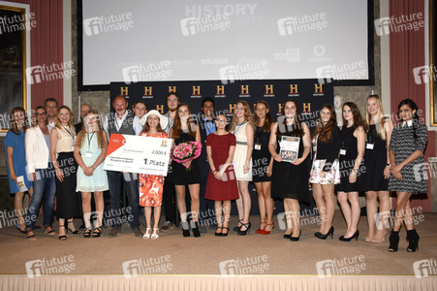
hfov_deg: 62.0
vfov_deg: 43.5
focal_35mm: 30
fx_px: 364
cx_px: 218
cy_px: 146
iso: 160
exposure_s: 1/125
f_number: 4.5
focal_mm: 20
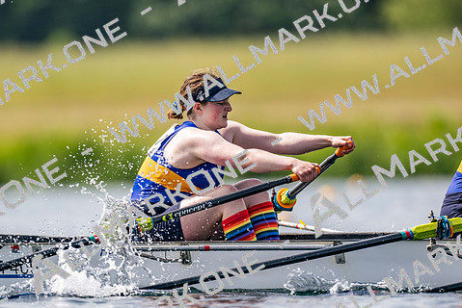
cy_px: 147
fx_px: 9322
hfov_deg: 2.8
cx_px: 228
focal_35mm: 726
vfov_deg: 1.9
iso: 180
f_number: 4
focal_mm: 600
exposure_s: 1/2500
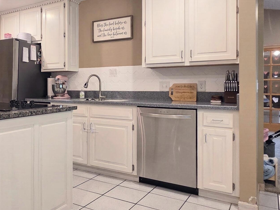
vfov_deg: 45.2
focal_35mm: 31
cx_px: 54
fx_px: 251
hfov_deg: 54.1
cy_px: 83
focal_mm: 2.2
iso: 250
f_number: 2.2
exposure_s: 1/60
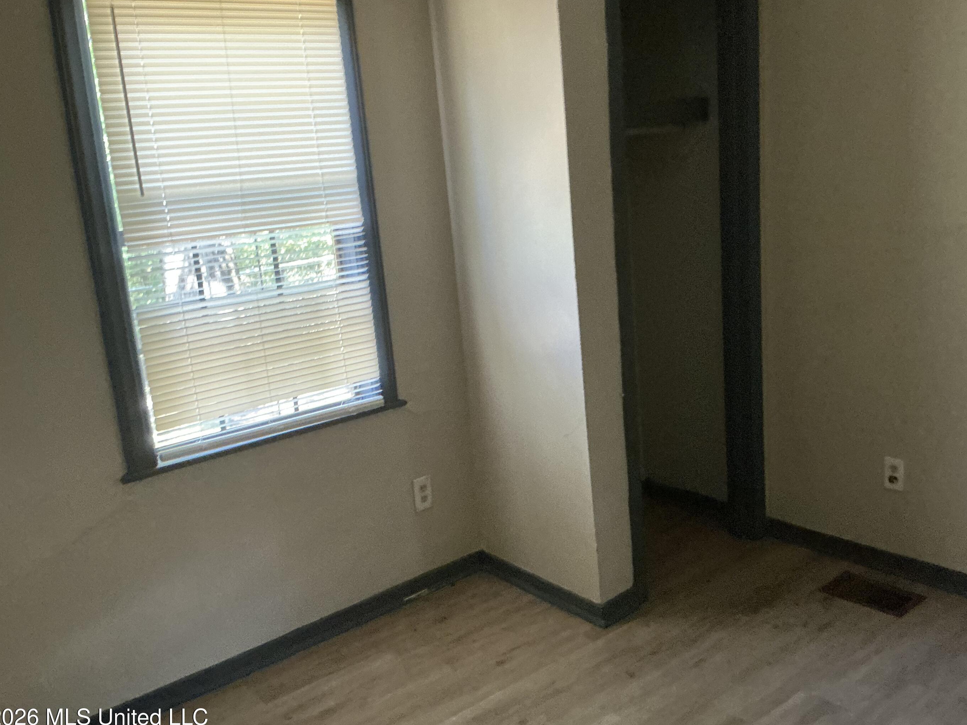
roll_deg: +5.8
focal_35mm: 31
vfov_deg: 45.4
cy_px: 353
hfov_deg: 58.3
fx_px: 866
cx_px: 506
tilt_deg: -11.5
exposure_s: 1/58
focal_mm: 3
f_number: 1.8
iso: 320
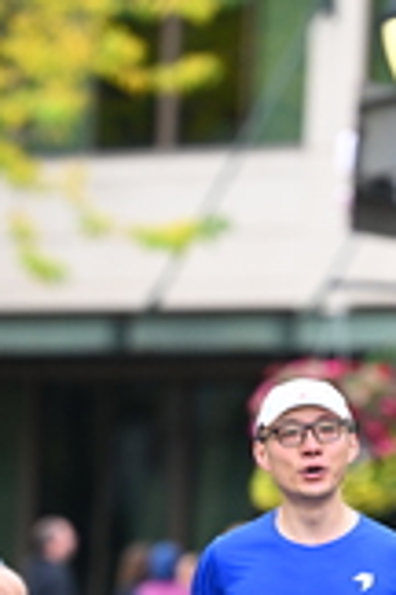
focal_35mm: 594
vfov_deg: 3.5
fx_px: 9800
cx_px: 262
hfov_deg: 2.3
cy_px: 540
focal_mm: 175
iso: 1000
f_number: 2.8
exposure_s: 1/1600
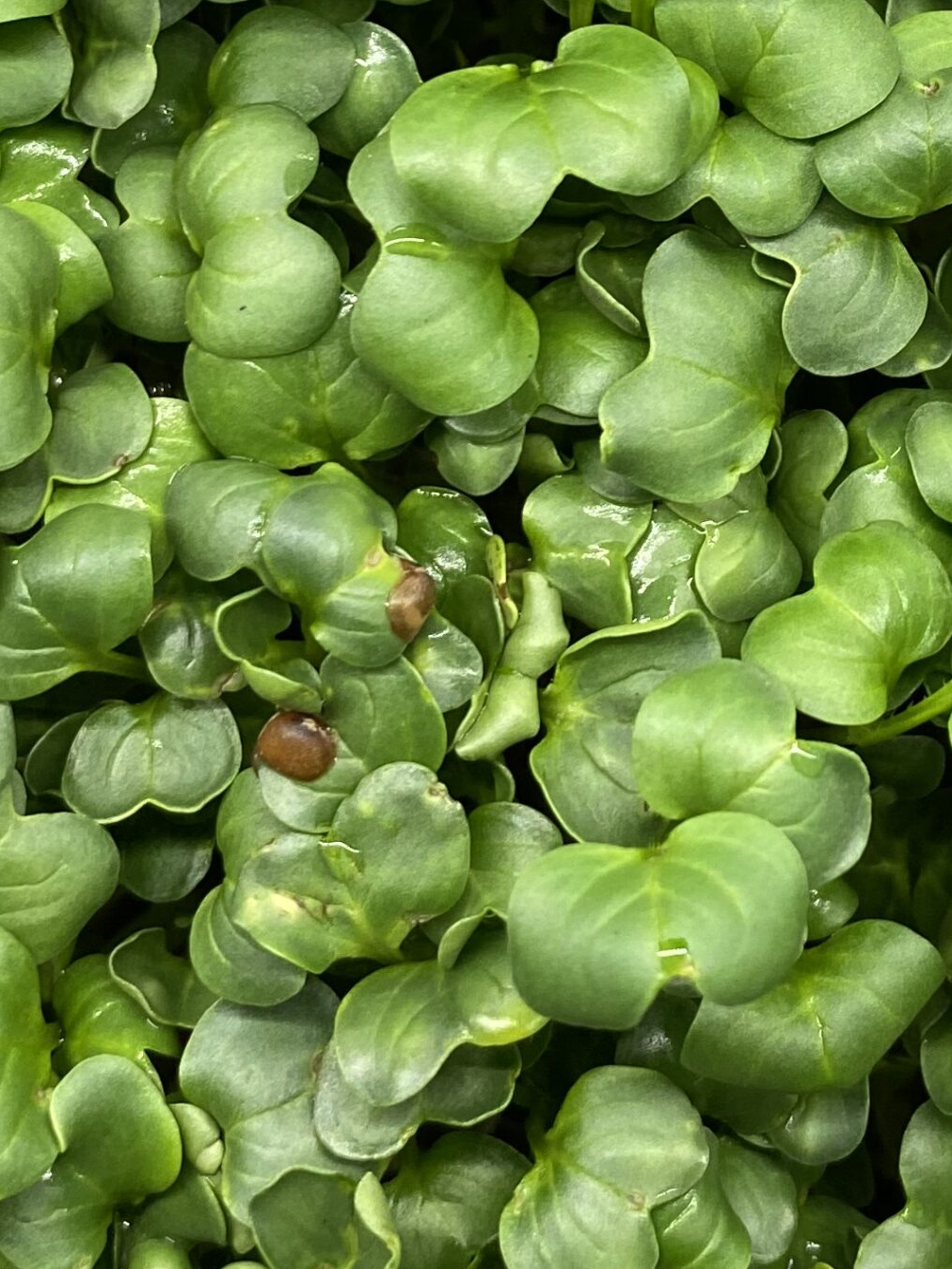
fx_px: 2713
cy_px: 259
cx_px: 842
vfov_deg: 25.9
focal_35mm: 74
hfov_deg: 19.6
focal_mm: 4.25
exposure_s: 1/100
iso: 100
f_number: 1.8
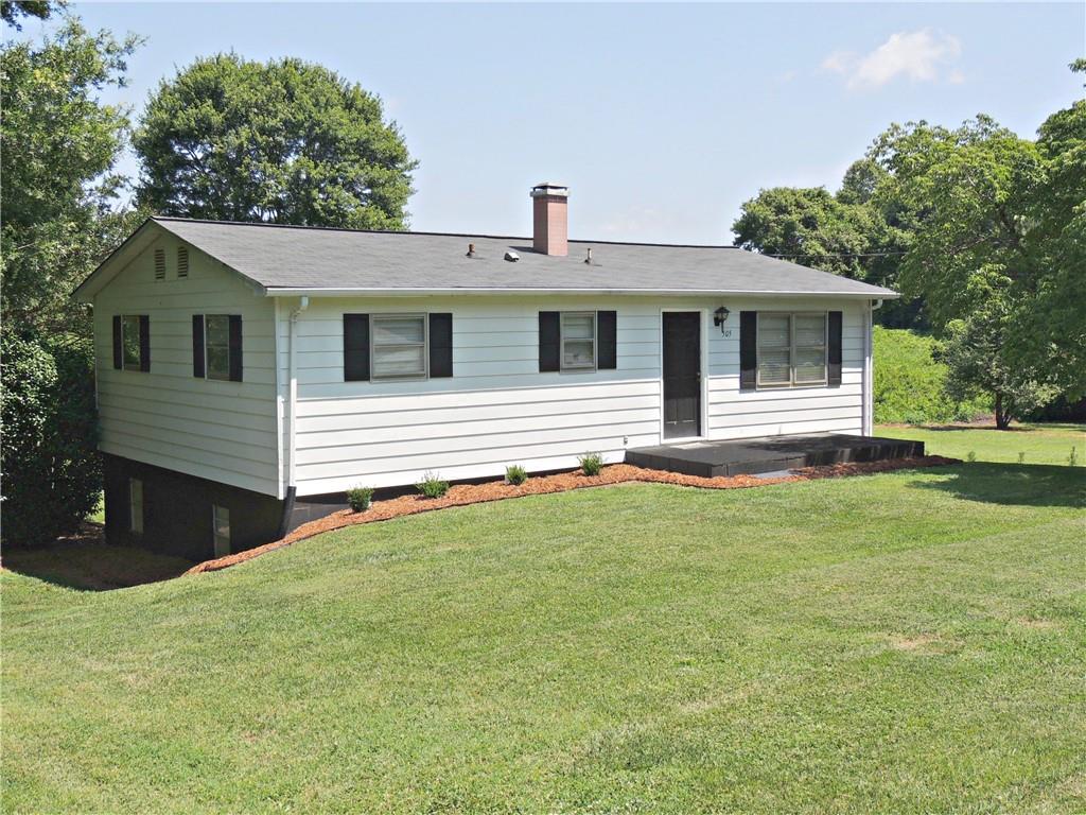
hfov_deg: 46.8
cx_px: 543
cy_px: 408
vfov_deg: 36.0
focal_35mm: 40
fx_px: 1255
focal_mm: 7.1
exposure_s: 1/1000
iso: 100
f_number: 3.3
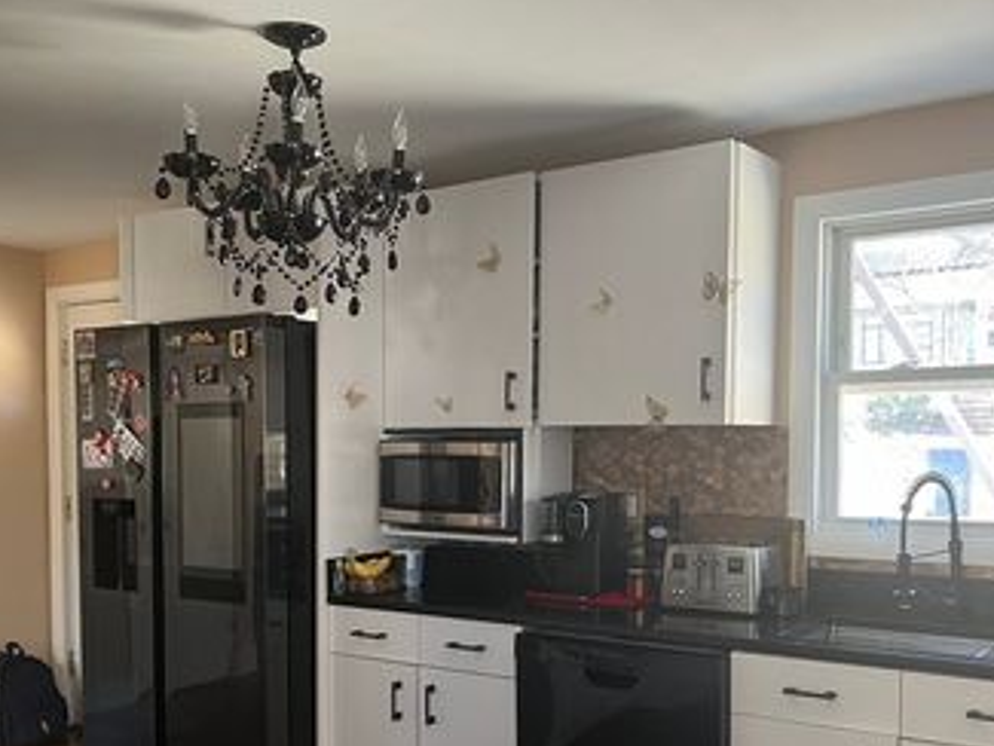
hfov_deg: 46.6
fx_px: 1149
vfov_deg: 35.6
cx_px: 410
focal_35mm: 40
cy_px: 503
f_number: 1.6
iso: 200
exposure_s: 1/60
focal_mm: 5.1
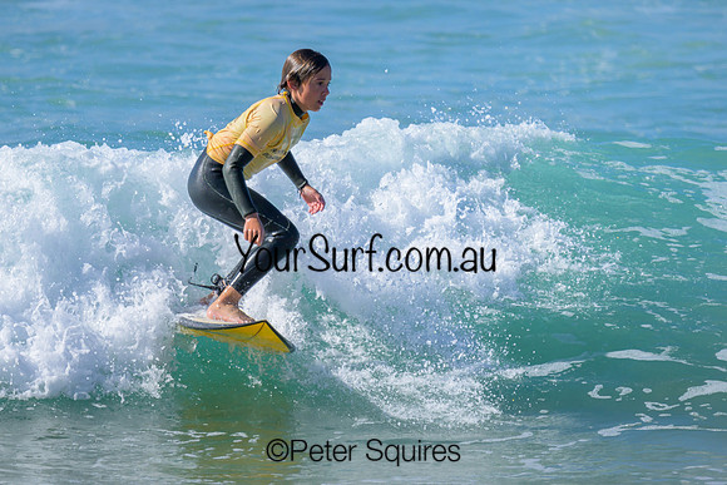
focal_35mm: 1098
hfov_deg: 1.9
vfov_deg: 1.3
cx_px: 357
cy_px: 198
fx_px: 22186
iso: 220
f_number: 6.3
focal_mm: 800
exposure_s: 1/2000
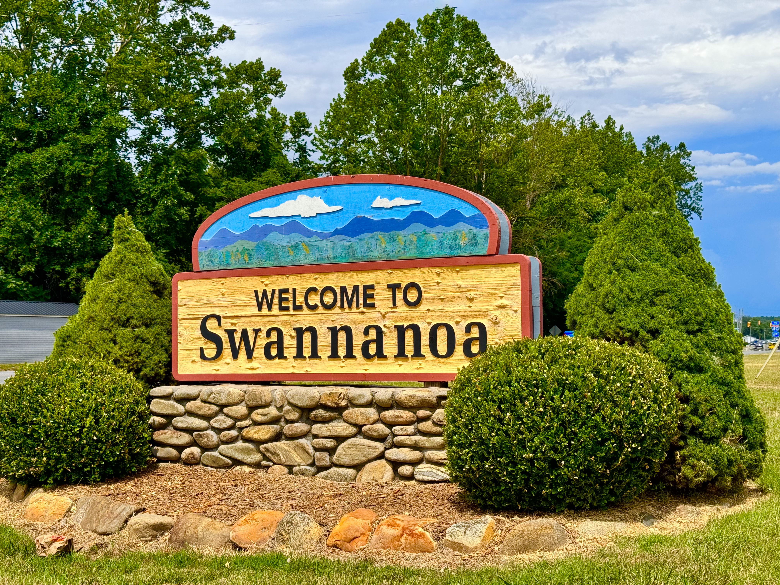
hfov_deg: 39.7
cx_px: 390
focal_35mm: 48
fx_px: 1082
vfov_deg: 30.3
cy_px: 292
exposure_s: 1/5376
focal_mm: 6.76
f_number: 1.78
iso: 64
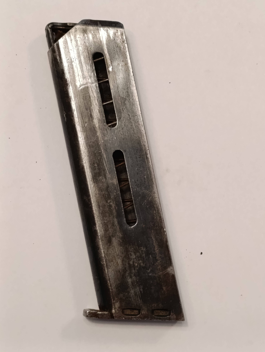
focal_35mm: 92
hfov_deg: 16.1
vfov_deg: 21.3
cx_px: 132
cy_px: 176
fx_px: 937
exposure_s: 1/100
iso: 640
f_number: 1.6
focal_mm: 6.14
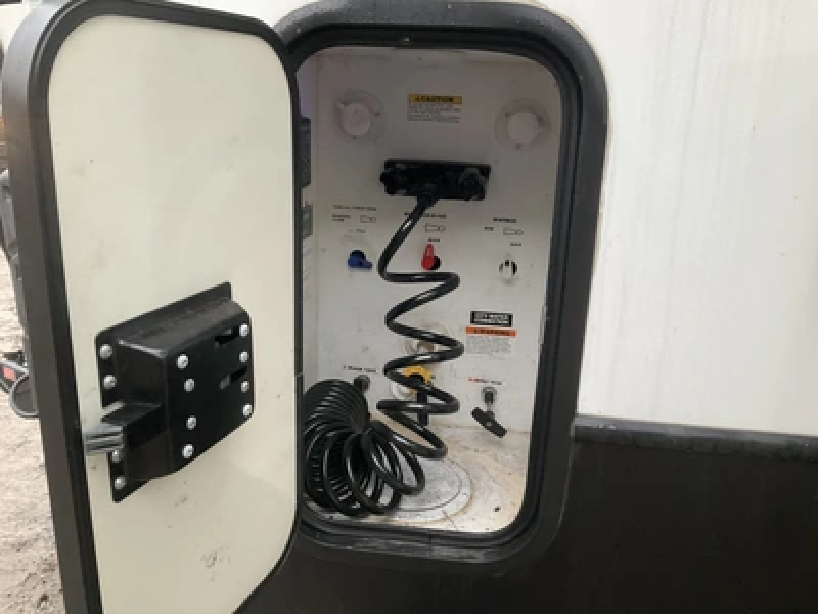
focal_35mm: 29
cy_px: 307
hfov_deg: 61.7
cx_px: 409
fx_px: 685
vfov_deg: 48.2
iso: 160
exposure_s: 1/51
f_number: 1.8
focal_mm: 3
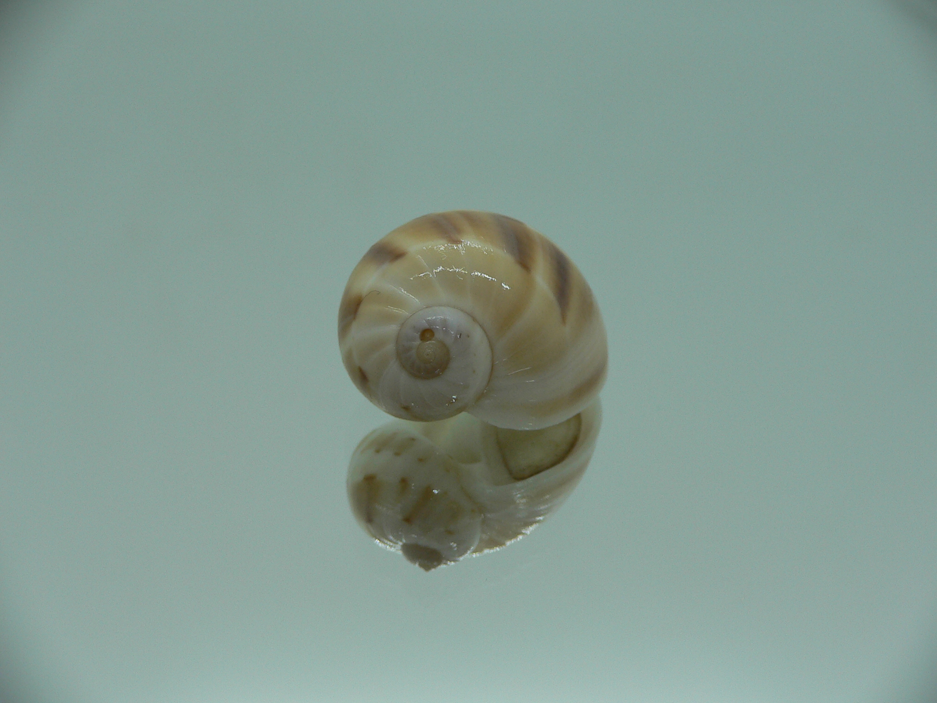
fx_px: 947
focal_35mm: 35
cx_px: 468
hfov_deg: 52.6
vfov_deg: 40.7
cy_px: 352
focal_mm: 4.6
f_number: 2.8
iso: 80
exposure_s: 1/60
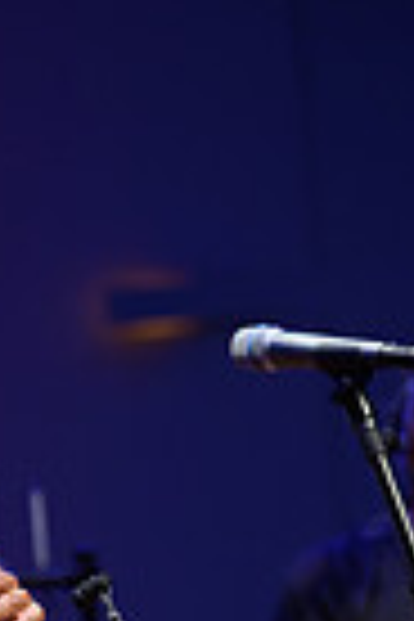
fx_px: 7607
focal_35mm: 441
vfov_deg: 4.6
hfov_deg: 3.1
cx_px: -112
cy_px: 896
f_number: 2.8
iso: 800
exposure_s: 1/400
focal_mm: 135
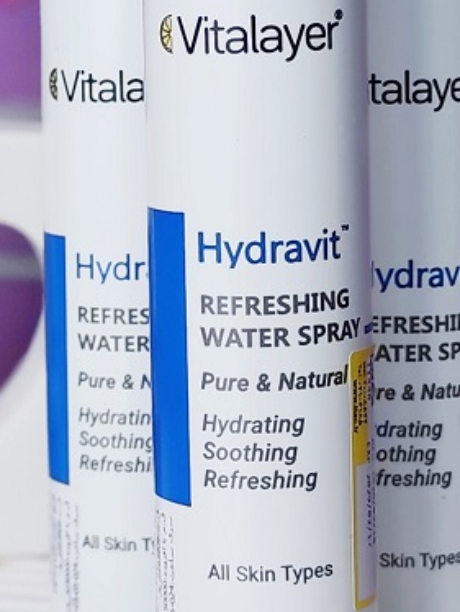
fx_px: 2318
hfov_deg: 11.3
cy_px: 134
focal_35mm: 131
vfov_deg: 15.0
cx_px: 175
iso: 160
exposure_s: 1/100
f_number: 1.65
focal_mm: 6.19
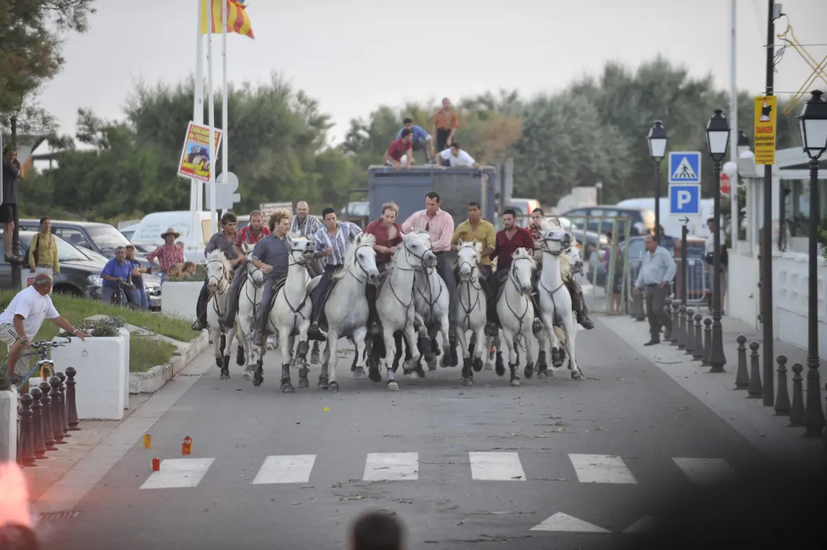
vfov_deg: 6.9
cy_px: 275
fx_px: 4591
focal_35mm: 200
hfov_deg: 10.3
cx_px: 414
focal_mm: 200
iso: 320
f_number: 2.8
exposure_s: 1/200
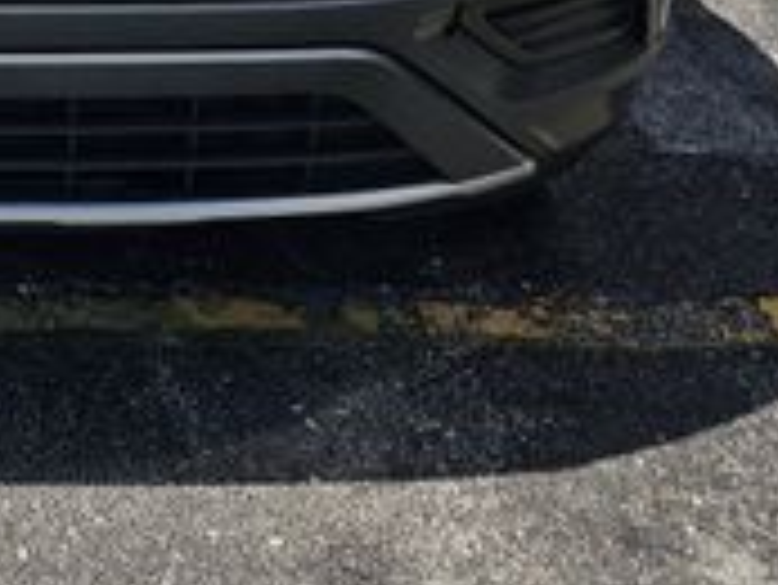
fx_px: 1912
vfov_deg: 15.9
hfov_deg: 21.5
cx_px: -126
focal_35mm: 85
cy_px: -306
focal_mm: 6.3
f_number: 1.7
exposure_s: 1/640
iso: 10
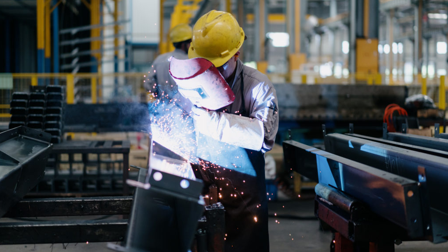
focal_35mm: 58
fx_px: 689
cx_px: 224
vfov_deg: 20.7
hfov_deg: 36.0
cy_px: 111
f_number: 1.8
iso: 800
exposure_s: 1/640
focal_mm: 55
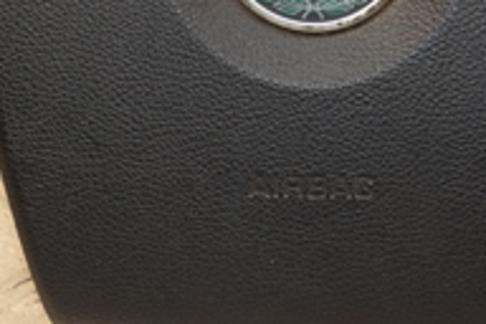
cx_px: 248
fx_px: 4725
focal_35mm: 350
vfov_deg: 3.9
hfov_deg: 5.9
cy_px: -15
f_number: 5.3
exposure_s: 1/160
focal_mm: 70
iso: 800
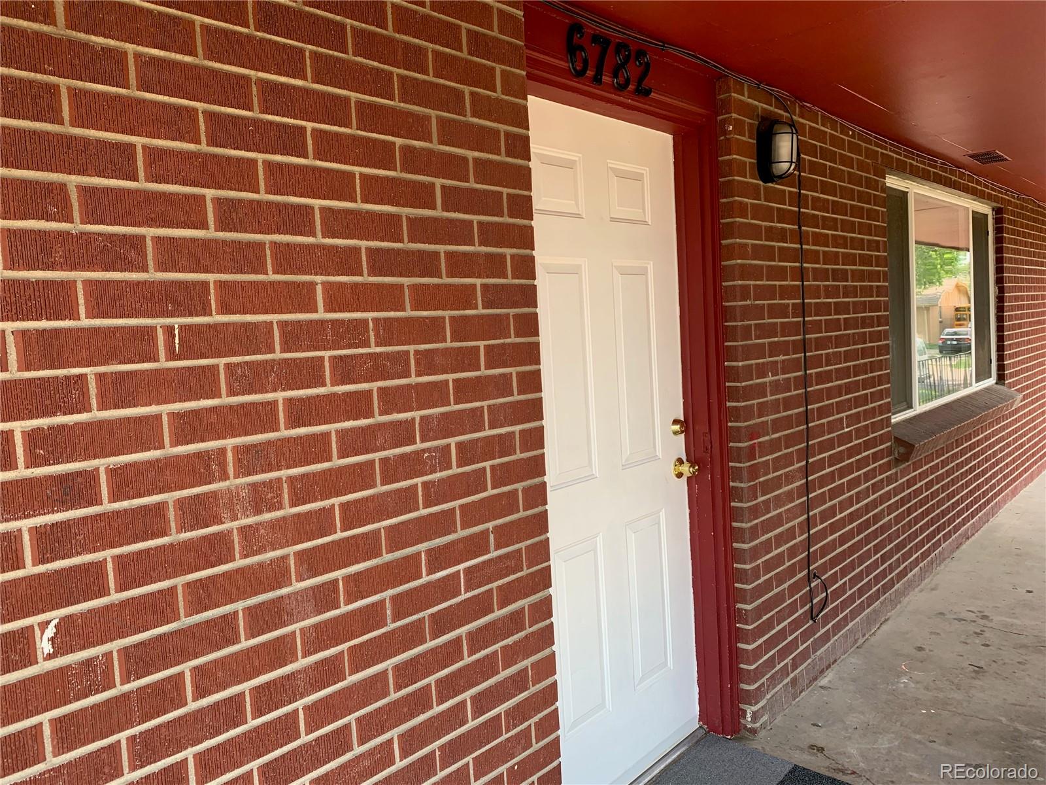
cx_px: 523
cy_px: 392
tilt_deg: -3.8
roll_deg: +2.2
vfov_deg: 53.1
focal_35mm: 26
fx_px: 786
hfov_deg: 67.3
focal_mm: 4.25
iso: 25
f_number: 1.8
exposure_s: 1/179
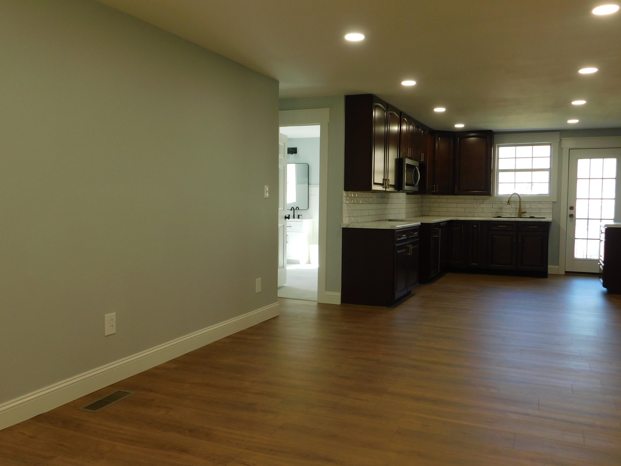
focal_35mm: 30
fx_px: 538
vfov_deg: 46.8
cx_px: 310
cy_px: 233
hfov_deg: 60.0
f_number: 3.2
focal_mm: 5.3
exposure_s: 1/50
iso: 125
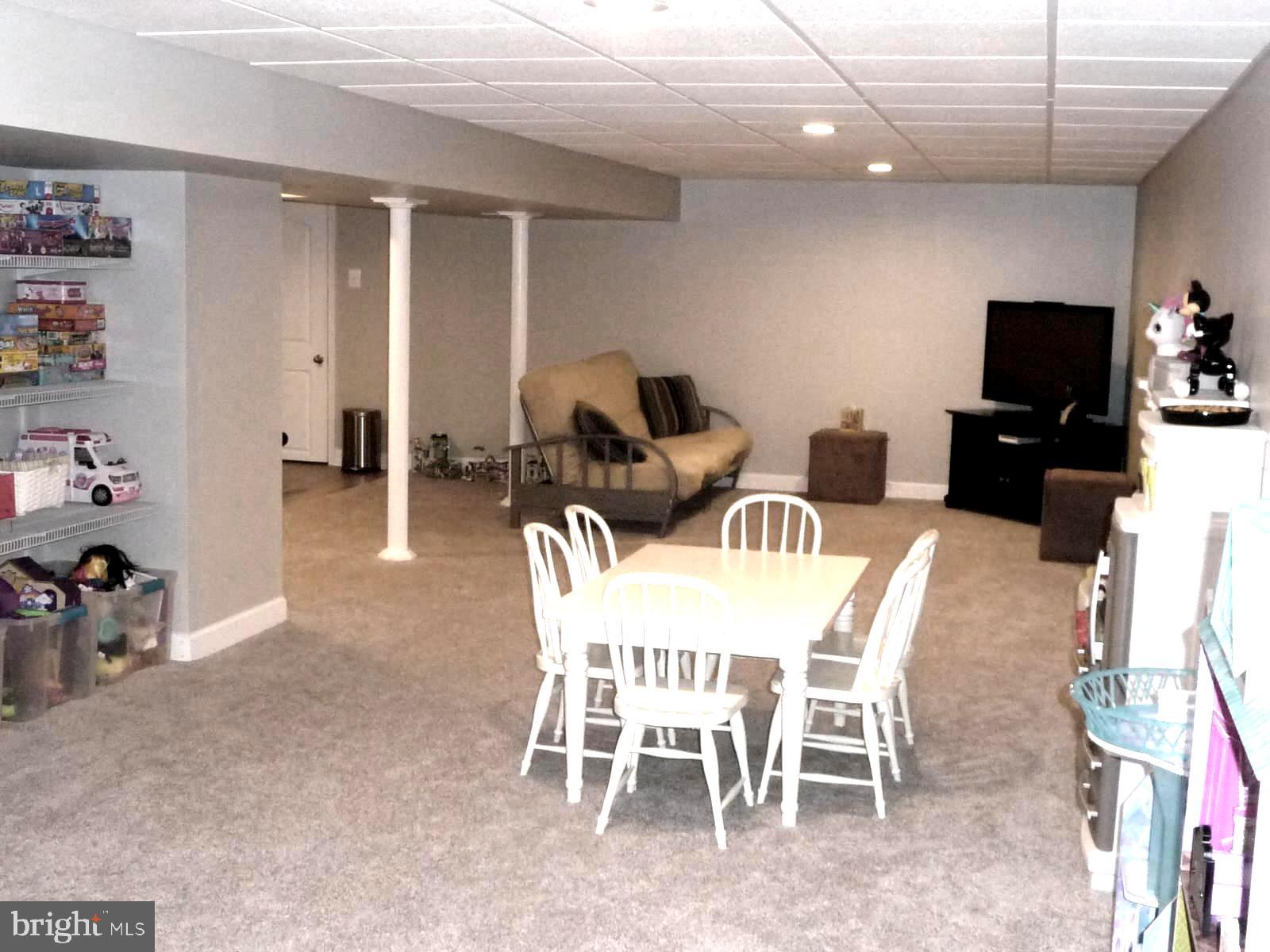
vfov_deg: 35.1
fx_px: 1504
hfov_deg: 45.8
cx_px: 635
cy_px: 476
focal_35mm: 41
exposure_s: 1/30
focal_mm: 4.7
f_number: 3.3
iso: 400
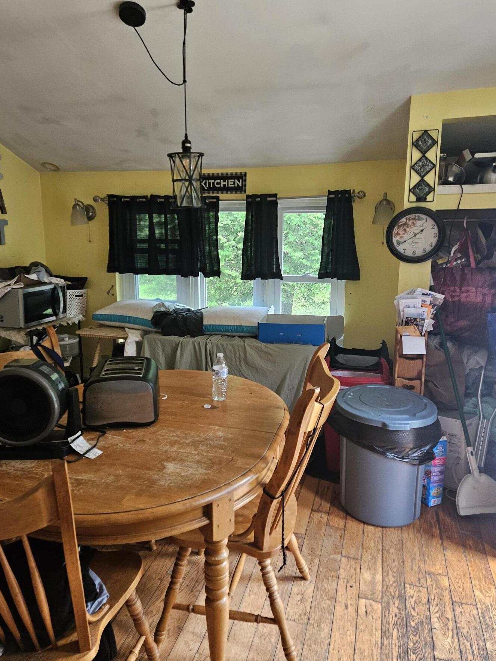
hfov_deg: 53.1
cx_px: 238
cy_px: 321
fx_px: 497
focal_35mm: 26
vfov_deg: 67.3
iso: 250
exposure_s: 1/120
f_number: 1.8
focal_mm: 5.4
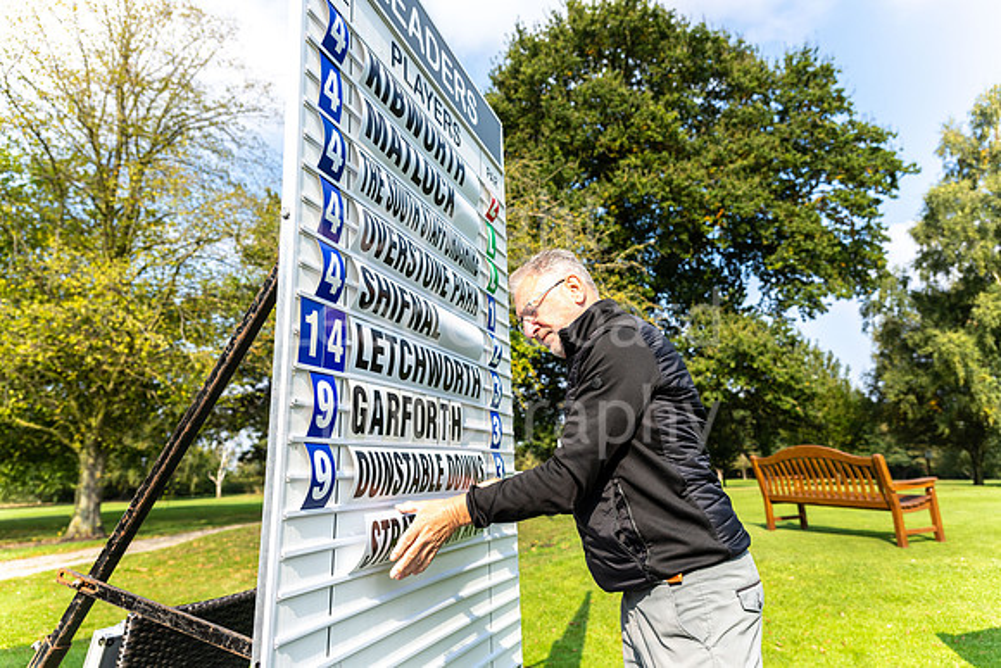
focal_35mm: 24
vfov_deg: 53.2
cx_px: 500
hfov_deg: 73.7
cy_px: 334
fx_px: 667
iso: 250
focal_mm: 24
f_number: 4
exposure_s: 1/1250
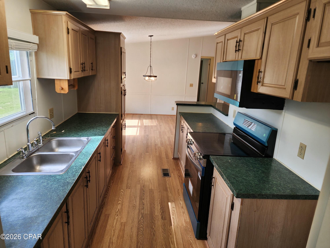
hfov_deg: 73.9
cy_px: 124
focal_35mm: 23
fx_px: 219
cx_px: 165
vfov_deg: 58.9
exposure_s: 1/120
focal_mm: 6.4
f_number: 1.8
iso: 64
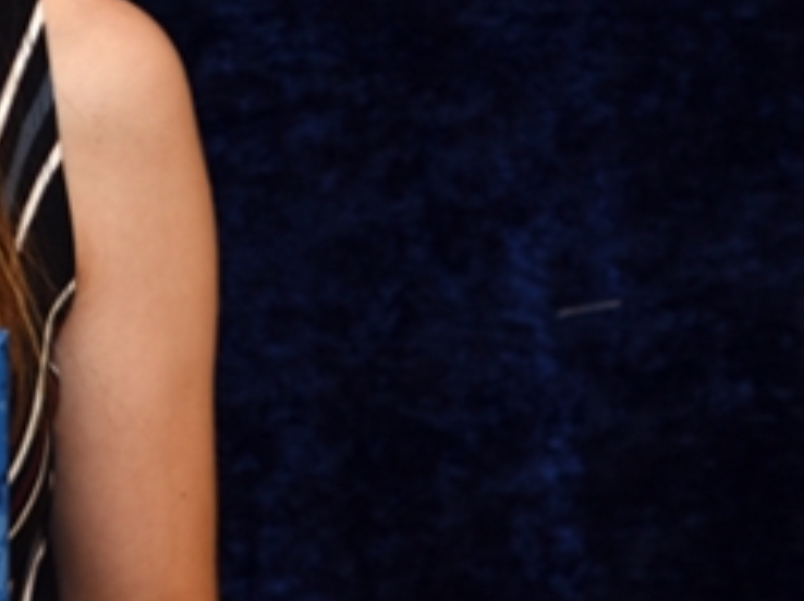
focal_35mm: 235
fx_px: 5453
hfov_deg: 8.3
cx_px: -402
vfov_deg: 6.3
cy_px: 42
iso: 400
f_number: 5.6
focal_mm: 75
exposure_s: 1/60
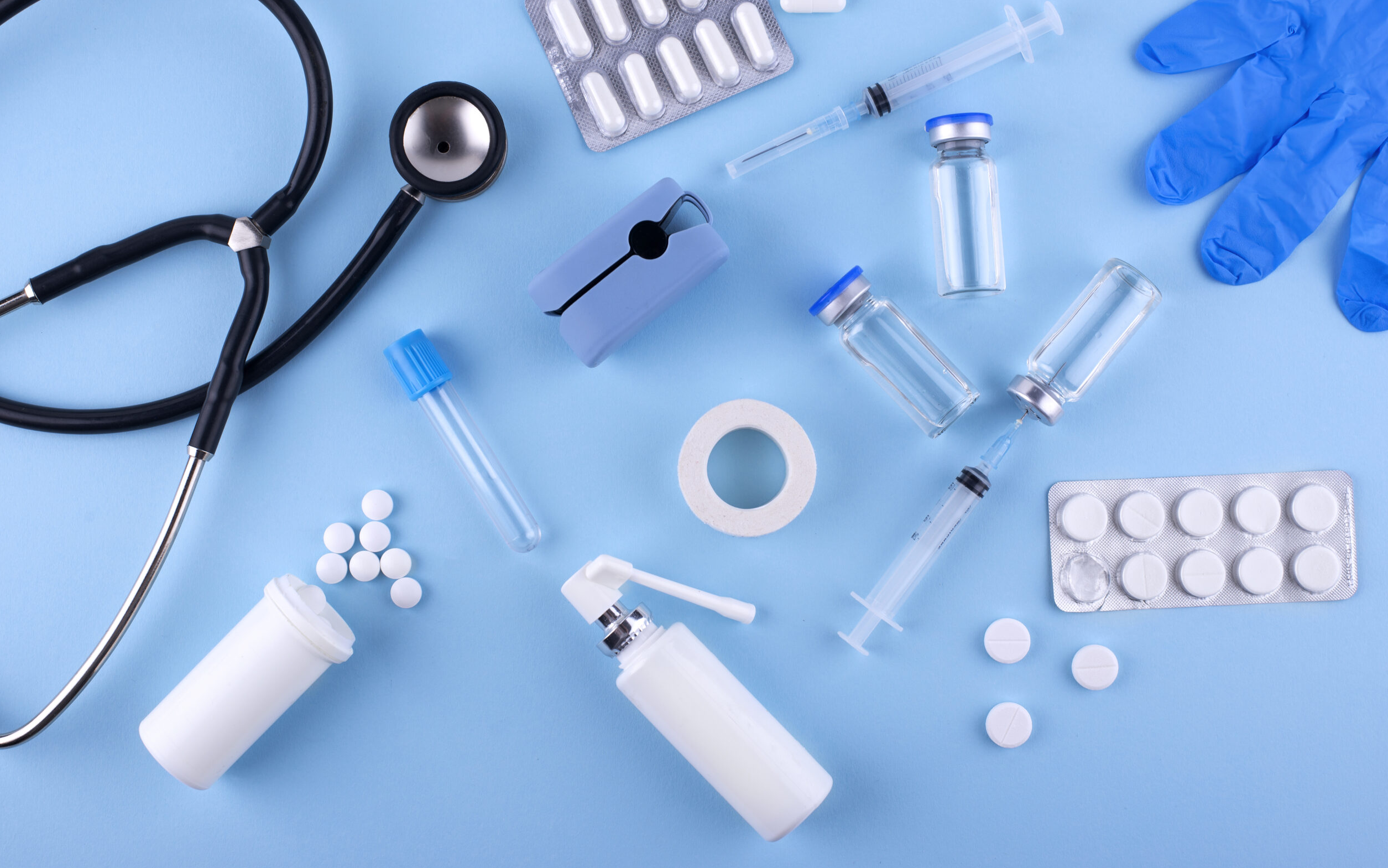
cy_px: 405
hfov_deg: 38.9
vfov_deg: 24.9
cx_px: 695
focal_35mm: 52
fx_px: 1967
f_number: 9
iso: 100
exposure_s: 1/100
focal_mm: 50
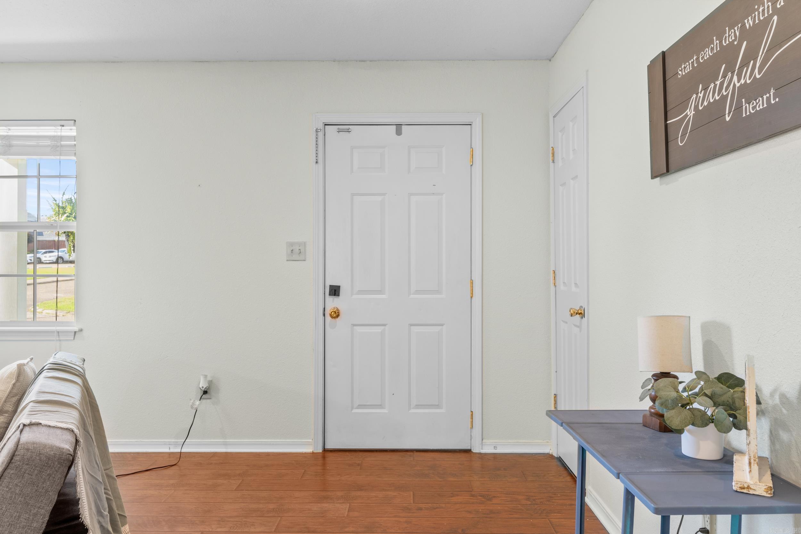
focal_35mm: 27
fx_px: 601
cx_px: 400
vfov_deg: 47.9
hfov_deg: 67.4
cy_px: 267
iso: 250
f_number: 8
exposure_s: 1/1.67
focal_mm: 18
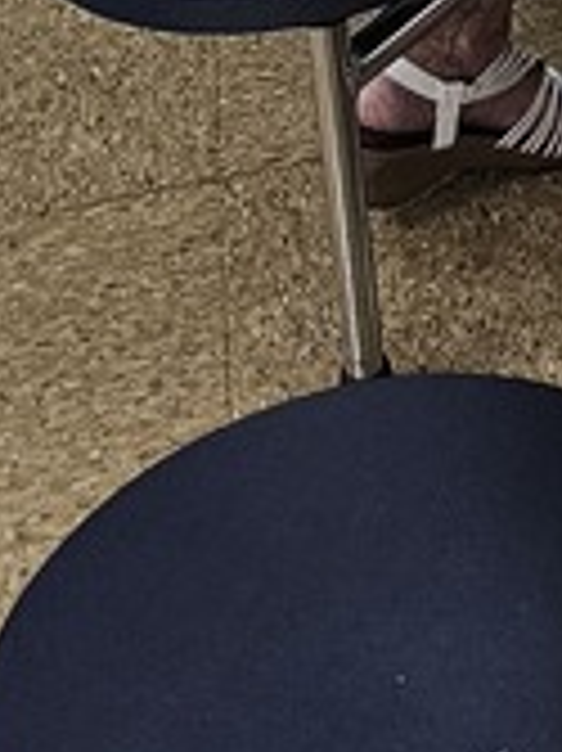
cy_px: -1027
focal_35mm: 141
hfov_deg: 9.8
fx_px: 3056
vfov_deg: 11.6
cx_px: 1111
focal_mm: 6.3
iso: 200
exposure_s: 1/120
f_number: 1.7
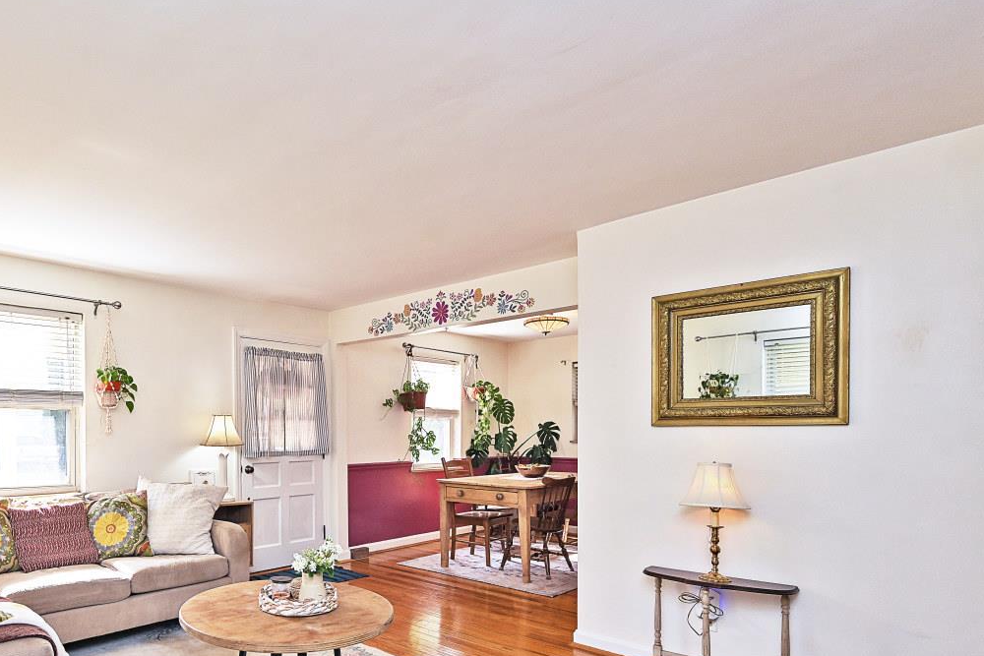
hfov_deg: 77.3
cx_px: 292
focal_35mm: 21
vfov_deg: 57.8
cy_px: 450
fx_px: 574
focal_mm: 14
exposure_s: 1/100
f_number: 5
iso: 200
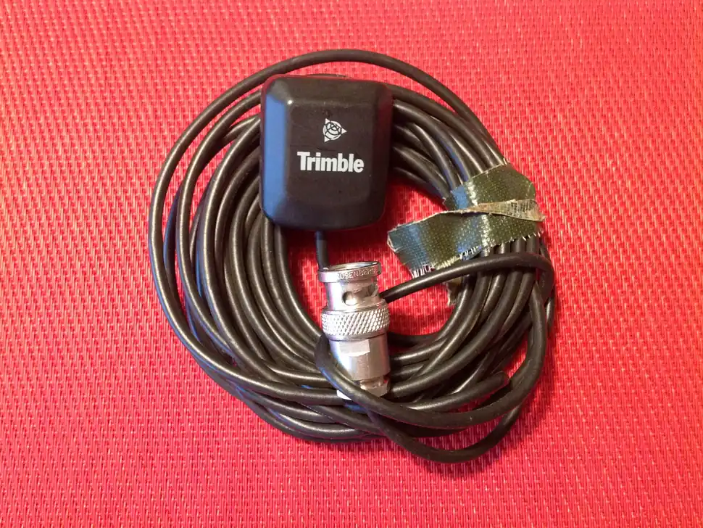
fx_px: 731
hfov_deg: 51.3
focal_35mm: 36
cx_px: 345
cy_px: 260
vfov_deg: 39.7
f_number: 2.4
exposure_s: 1/15
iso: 320
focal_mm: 4.28
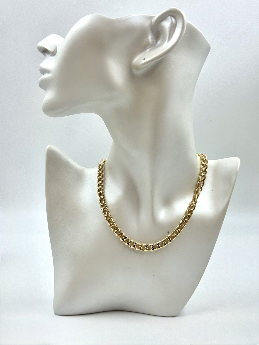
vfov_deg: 39.7
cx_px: 130
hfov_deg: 30.3
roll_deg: -0.1
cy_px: 172
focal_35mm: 48
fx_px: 479
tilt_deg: -11.4
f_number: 1.78
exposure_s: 1/1011
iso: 64
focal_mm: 6.76
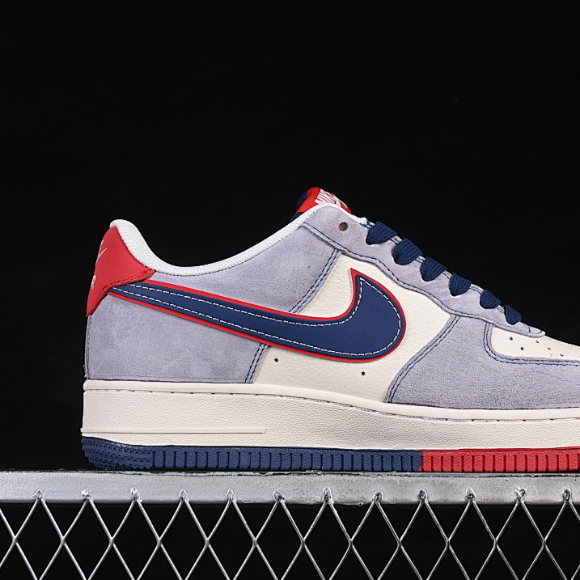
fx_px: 1820
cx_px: 379
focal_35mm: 96
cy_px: 290
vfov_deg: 18.1
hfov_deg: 18.1
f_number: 8
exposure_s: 1/80
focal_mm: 50
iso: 160
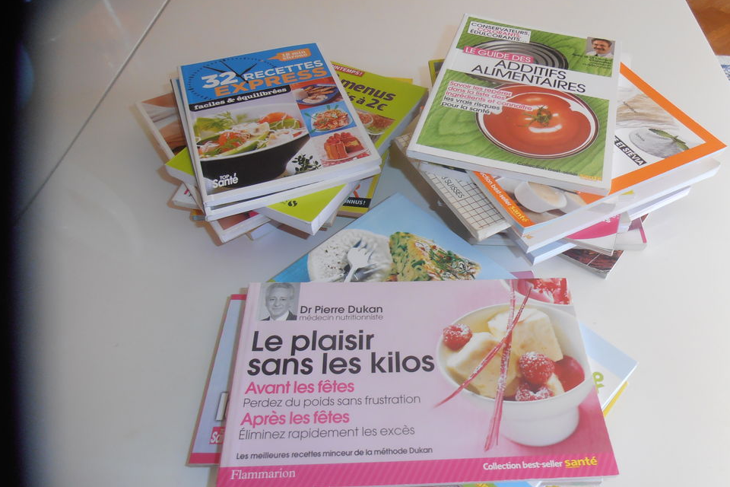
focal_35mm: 26
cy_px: 280
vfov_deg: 49.4
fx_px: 527
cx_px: 351
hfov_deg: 69.4
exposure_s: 1/30
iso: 100
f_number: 3
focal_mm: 4.2
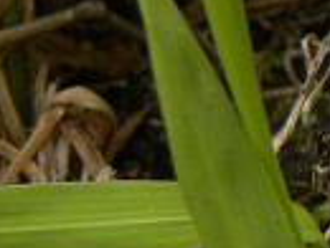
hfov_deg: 9.3
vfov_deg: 8.4
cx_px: 909
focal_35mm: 178
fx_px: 1700
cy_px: 182
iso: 100
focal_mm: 5.2
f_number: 2.8
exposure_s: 1/125
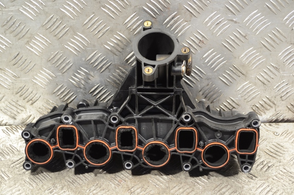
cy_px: 98
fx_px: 490
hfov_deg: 33.4
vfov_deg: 22.6
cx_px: 147
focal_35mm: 60
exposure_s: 1/30
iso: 560
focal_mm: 40
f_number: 5.3
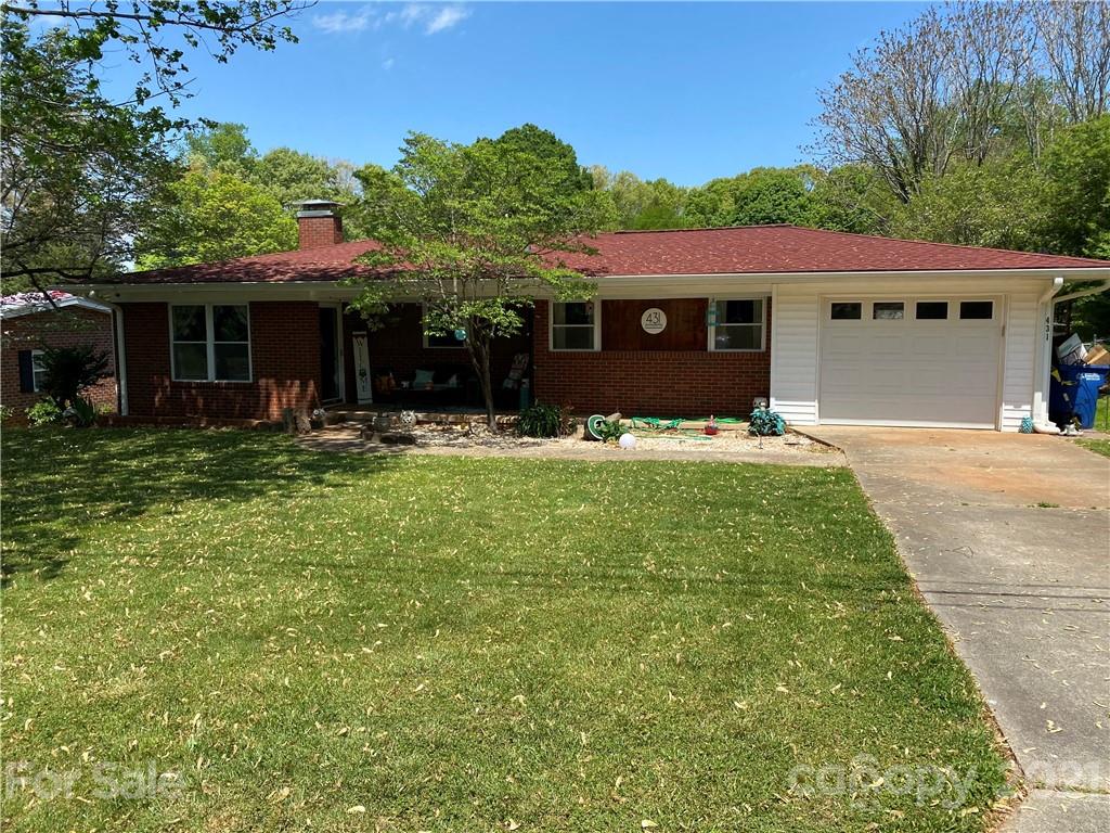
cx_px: 555
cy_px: 416
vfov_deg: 53.1
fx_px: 834
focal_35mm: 26
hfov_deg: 67.3
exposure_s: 1/2028
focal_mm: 4.25
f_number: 1.8
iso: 32
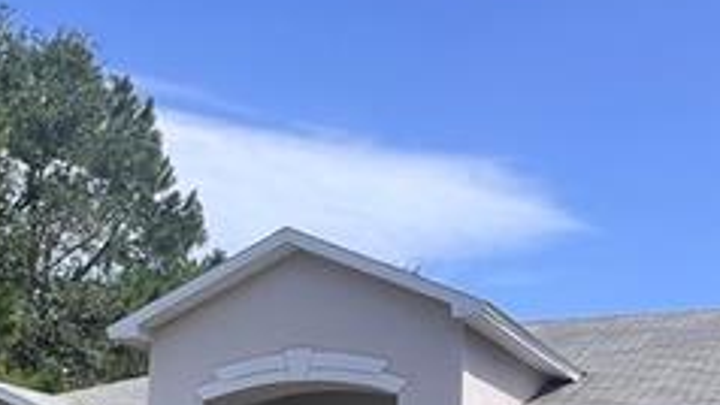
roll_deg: -1.9
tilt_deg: -0.2
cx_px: 396
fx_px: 1165
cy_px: 589
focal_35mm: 61
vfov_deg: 17.9
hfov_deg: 34.3
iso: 32
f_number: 1.8
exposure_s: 1/1220
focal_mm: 1.57
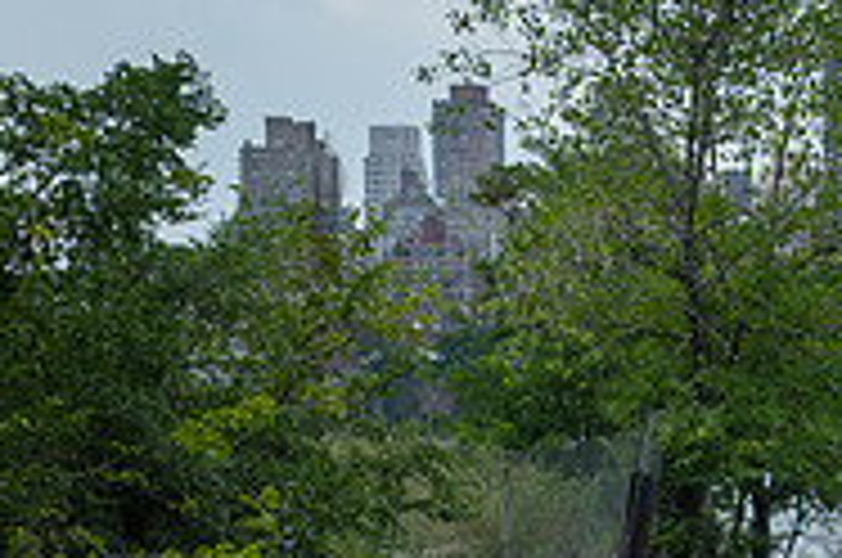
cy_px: 980
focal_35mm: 130
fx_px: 3035
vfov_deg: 10.0
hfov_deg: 14.9
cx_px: 1197
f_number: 5
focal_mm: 35
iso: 160
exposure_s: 1/640
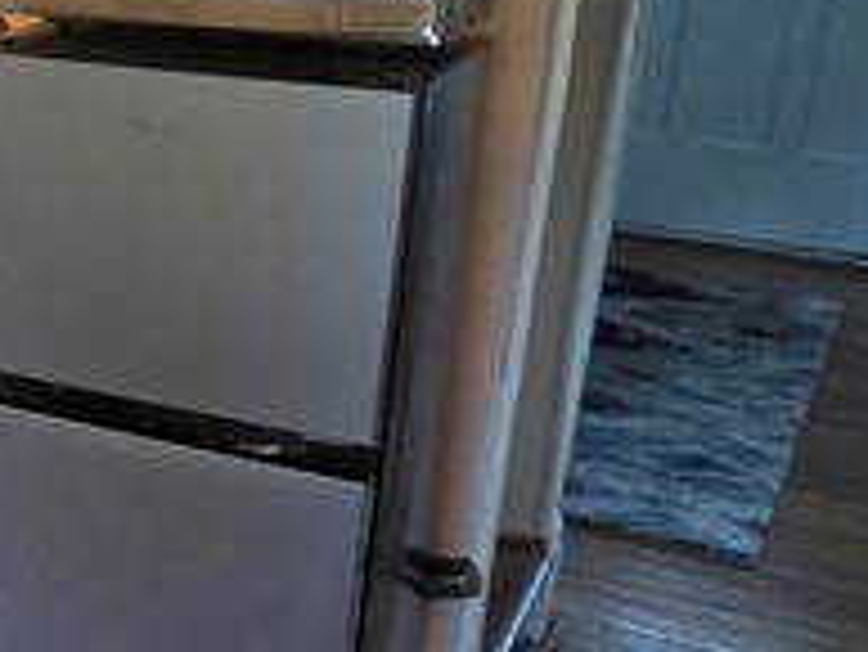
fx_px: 1731
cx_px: -1169
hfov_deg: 15.6
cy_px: 76
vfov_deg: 20.9
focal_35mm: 69
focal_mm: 2.2
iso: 320
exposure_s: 1/120
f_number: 2.2
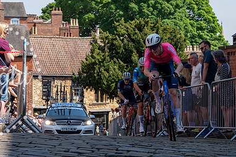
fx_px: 669
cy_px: 93
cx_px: 149
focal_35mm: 102
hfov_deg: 20.0
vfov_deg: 13.4
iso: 160
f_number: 4
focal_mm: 48
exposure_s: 1/800
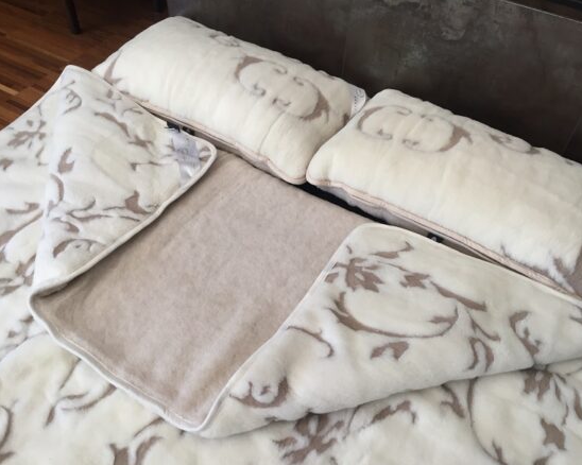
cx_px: 299
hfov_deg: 57.2
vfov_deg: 47.1
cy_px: 237
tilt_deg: -48.7
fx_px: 534
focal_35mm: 31
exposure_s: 1/33
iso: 32
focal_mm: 4.15
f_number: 2.2
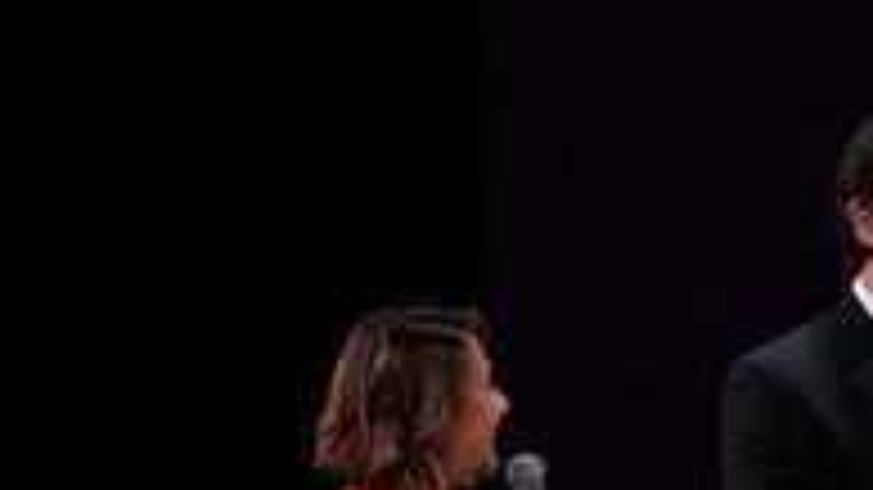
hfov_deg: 1.7
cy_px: 798
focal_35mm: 1255
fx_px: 29043
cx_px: 954
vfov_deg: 1.0
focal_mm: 400
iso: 12800
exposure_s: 1/320
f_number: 14
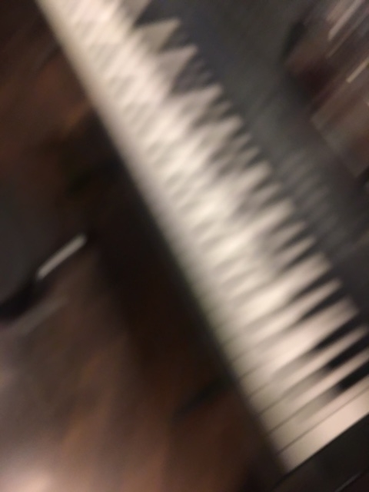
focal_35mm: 29
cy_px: 246
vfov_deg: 61.7
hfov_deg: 48.2
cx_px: 184
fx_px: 412
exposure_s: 1/15
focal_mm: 4.15
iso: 64
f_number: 2.2
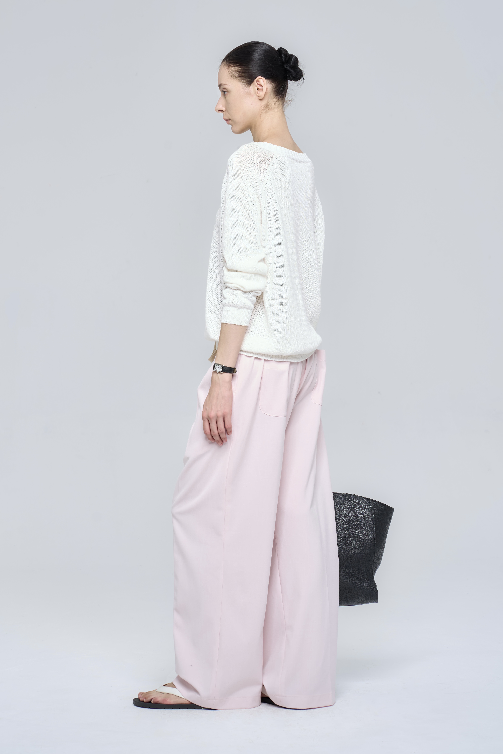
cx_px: 252
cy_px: 377
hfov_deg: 16.1
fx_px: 1781
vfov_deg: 23.9
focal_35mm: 85
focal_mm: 85
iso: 200
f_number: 8
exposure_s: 1/125
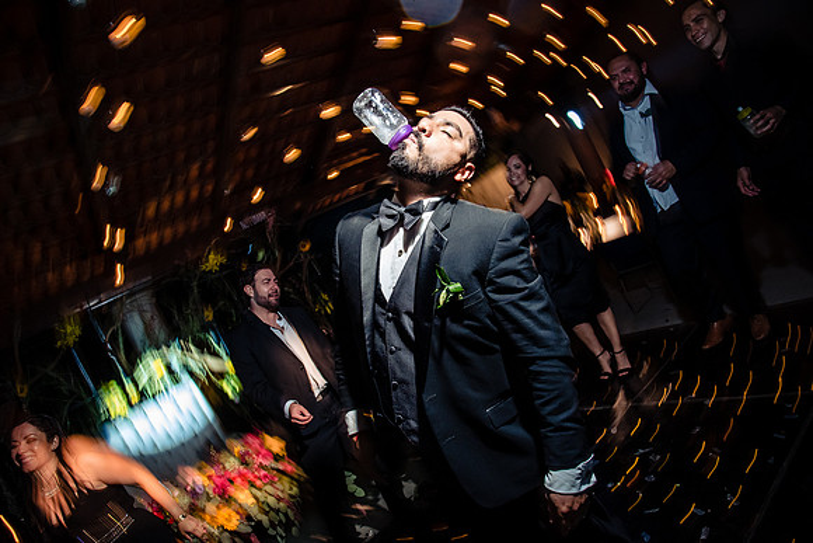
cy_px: 272
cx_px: 406
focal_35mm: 24
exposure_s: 1/40
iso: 2000
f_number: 8
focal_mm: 24
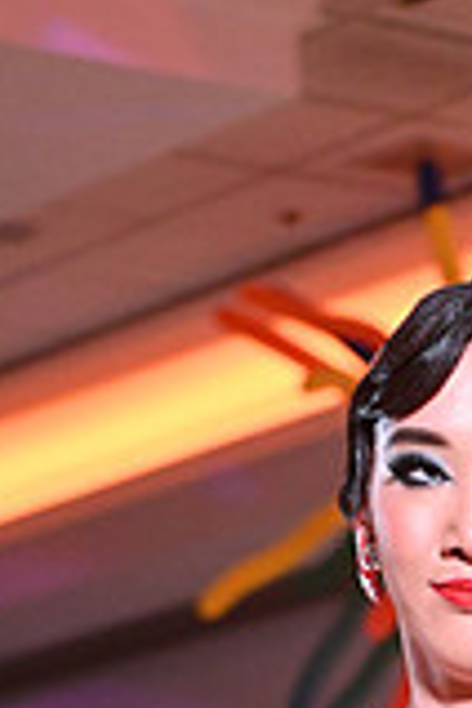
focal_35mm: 255
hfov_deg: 5.3
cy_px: 1282
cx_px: 724
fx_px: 5015
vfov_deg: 7.8
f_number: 5
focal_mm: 70
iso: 5000
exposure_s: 1/400
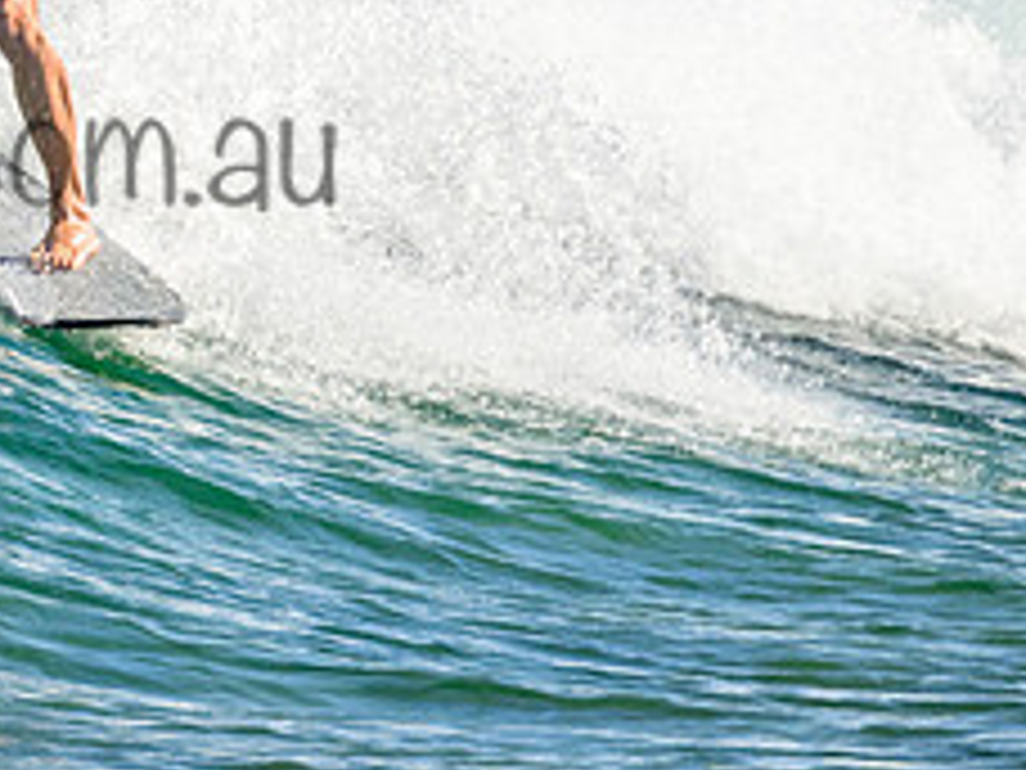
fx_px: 61146
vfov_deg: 0.7
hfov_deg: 1.0
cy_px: 101
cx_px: -69
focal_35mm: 2063
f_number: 11
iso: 1250
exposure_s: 1/2000
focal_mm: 800
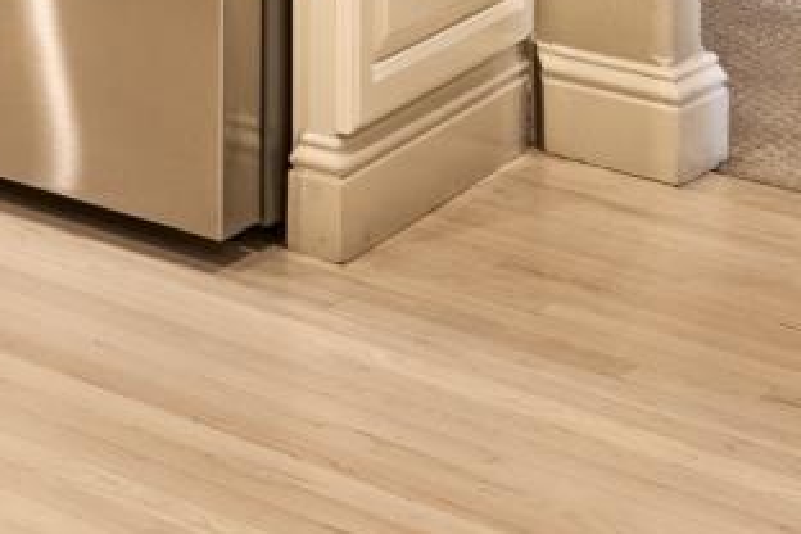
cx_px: -1479
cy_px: -707
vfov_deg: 11.1
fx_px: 2336
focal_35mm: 105
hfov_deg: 12.0
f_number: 8
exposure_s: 1/8
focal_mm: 16
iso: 125
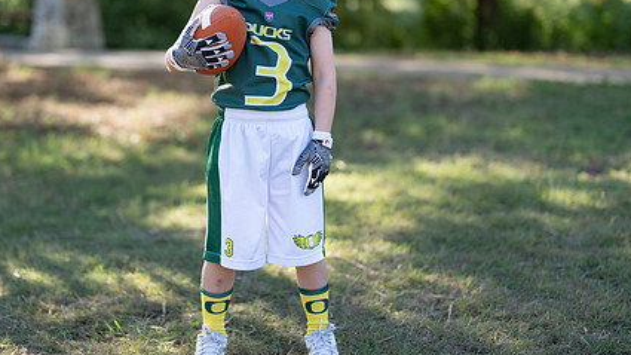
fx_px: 1439
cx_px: 275
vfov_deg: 14.0
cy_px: 118
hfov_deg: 24.7
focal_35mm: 86
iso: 100
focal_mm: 50
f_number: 1.2
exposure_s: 1/1250
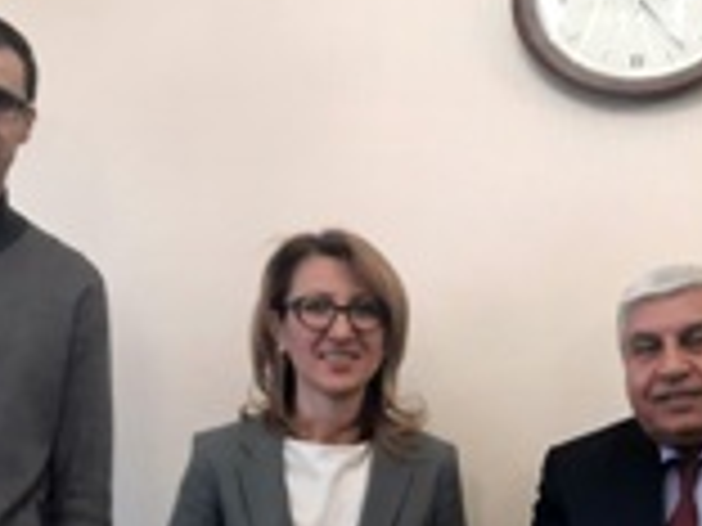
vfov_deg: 22.1
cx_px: 580
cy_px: 530
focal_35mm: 64
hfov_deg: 29.4
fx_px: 1298
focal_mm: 4.6
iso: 160
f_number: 2
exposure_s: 1/50
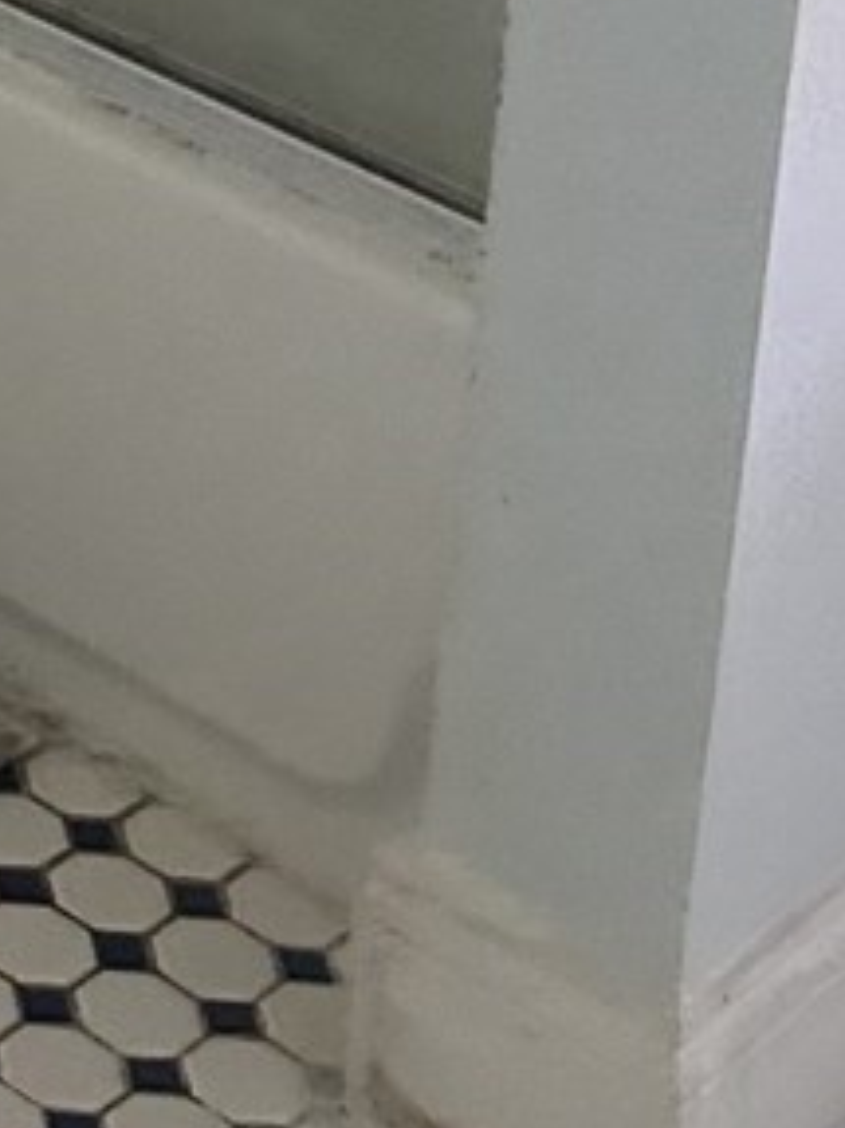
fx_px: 4527
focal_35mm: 139
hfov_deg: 9.3
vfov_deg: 12.6
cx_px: -1321
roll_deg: +2.6
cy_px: -1069
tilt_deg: -14.0
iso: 320
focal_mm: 5.7
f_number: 1.5
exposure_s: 1/60
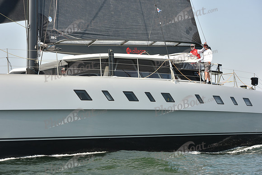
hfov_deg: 24.8
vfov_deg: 16.7
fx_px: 597
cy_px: 88
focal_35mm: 82
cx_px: 131
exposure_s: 1/800
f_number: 7.1
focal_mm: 82
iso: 250
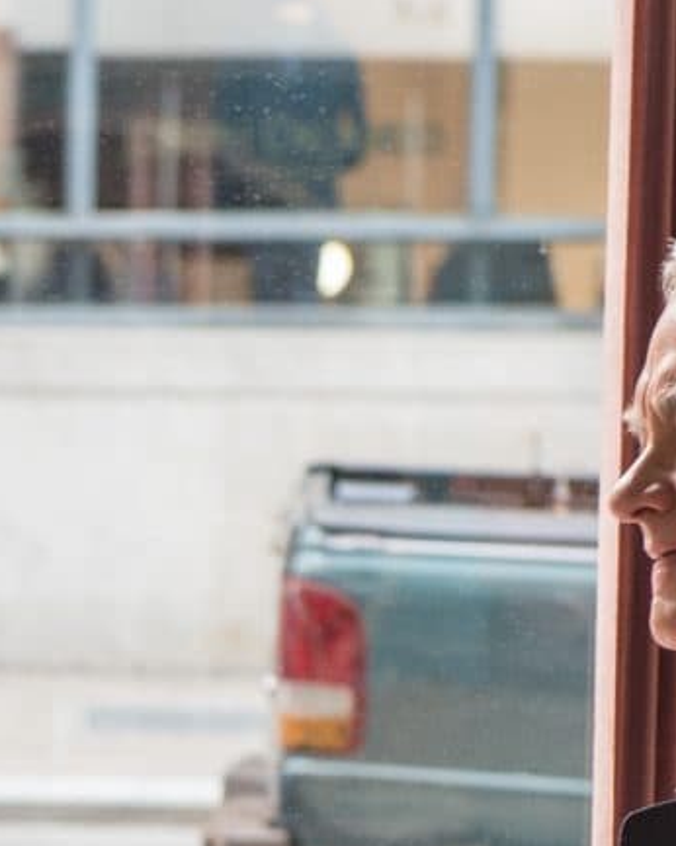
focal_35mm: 258
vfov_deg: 7.4
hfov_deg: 5.9
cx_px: -256
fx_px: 6457
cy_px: 1036
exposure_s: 1/125
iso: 1600
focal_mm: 70
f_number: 5
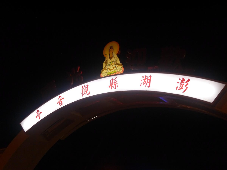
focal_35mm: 34
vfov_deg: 41.8
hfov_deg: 54.0
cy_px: 85
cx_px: 114
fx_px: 223
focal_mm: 17
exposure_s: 1/60
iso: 1000
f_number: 4.2
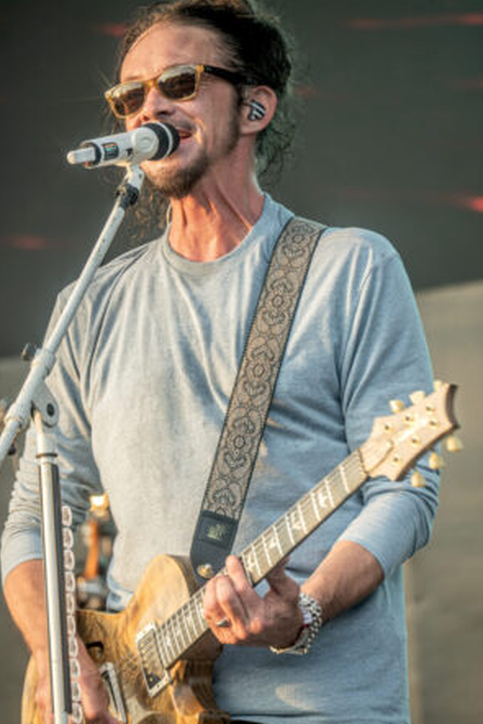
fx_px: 8727
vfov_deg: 4.7
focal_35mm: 434
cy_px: 382
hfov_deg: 3.2
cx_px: 255
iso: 400
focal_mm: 400
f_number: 8
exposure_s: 1/80
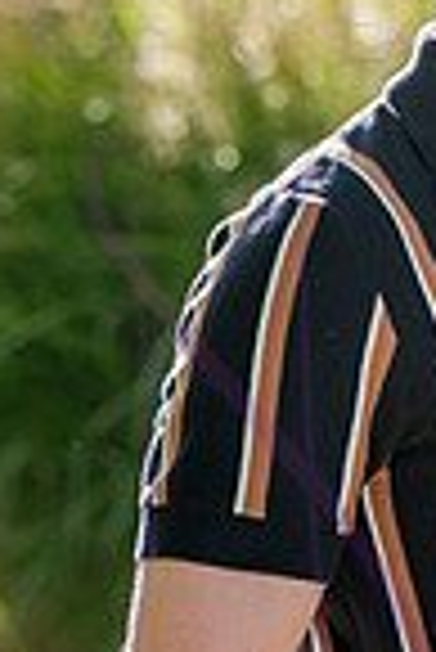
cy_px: 184
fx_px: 10384
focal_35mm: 573
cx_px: 634
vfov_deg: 3.6
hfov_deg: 2.4
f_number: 9
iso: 800
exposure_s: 1/320
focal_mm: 185
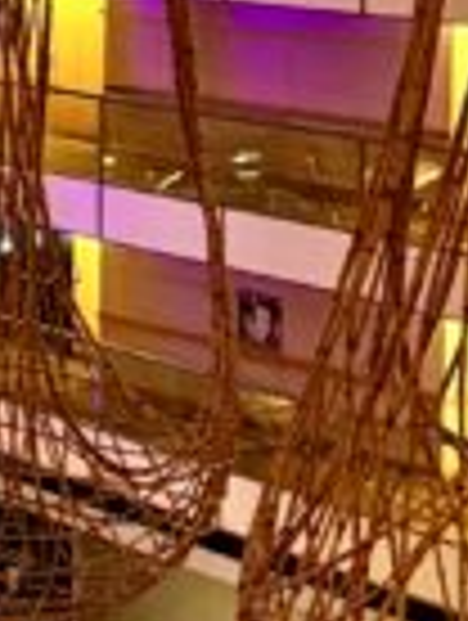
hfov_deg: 7.3
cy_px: -166
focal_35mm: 178
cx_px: -990
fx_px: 3199
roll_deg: +0.1
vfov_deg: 10.9
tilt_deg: -0.1
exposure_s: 1/33
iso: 800
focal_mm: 6.86
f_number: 1.78
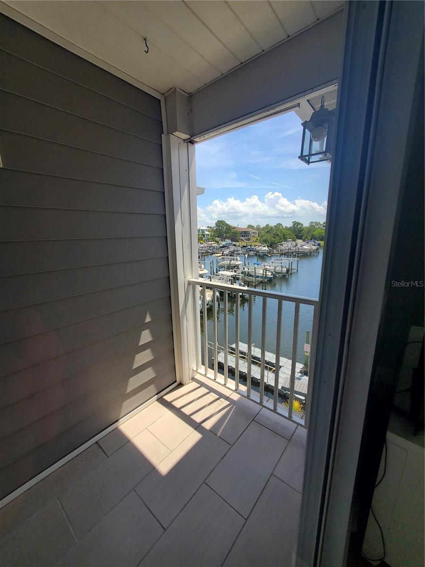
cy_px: 284
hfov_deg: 89.9
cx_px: 212
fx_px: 213
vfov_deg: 106.2
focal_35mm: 13
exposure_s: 1/740
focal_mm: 1.8
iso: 50
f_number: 2.2
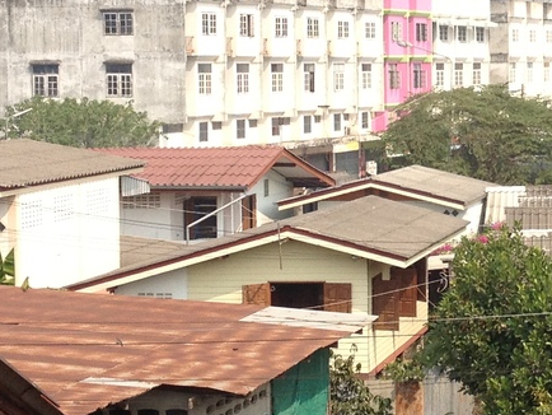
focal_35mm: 129
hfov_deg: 15.0
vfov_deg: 11.5
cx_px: 583
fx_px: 2058
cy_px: 131
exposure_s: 1/1284
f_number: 2.4
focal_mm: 4.28
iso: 50
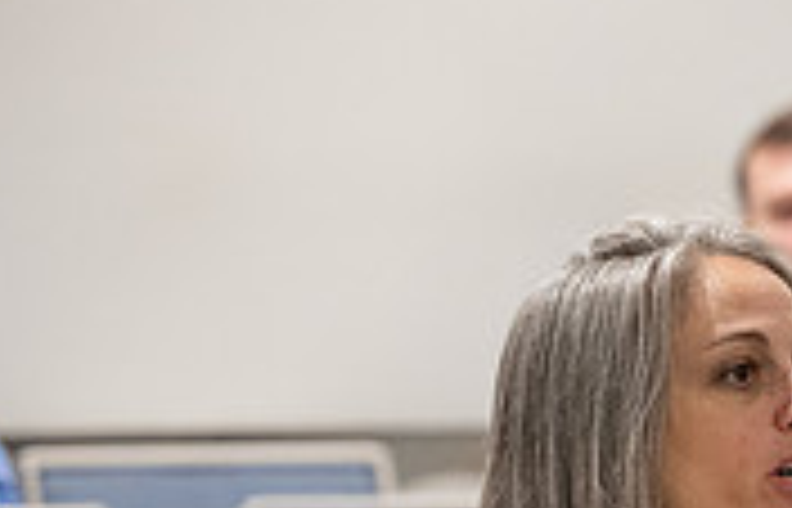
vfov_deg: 2.7
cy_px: 590
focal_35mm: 504
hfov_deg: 4.1
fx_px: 10963
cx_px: 1315
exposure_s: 1/200
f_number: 3.2
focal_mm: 120
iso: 1250
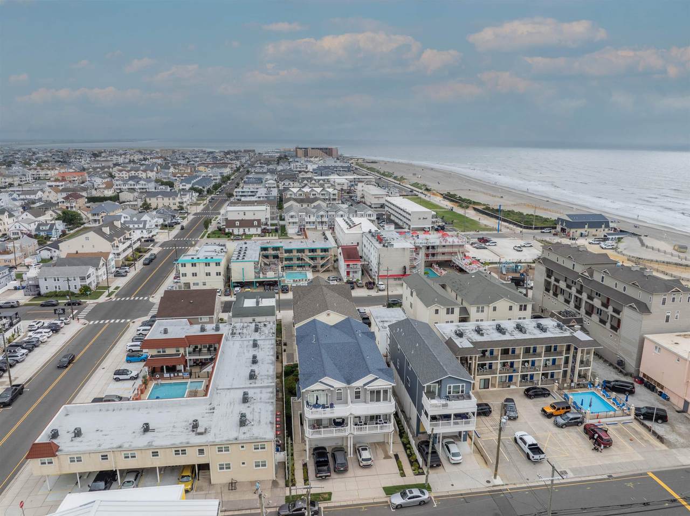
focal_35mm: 24
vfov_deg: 56.8
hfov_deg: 71.6
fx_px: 478
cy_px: 258
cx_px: 345
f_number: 5.6
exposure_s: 1/800
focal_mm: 12.29
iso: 100
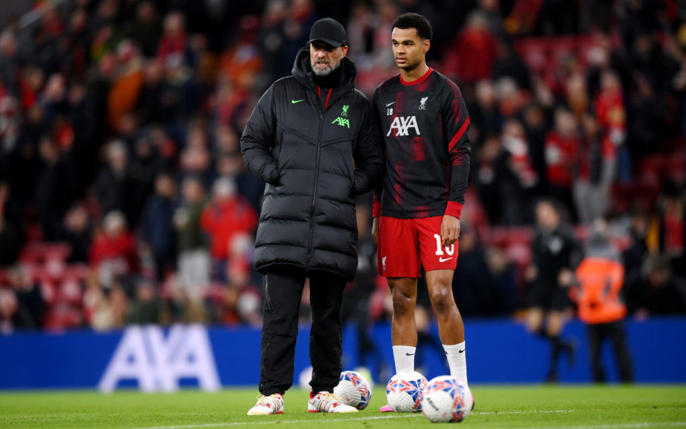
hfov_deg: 5.1
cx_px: 343
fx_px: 7646
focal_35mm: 409
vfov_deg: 3.2
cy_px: 213
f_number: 2.8
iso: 2500
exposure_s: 1/2000
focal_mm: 400
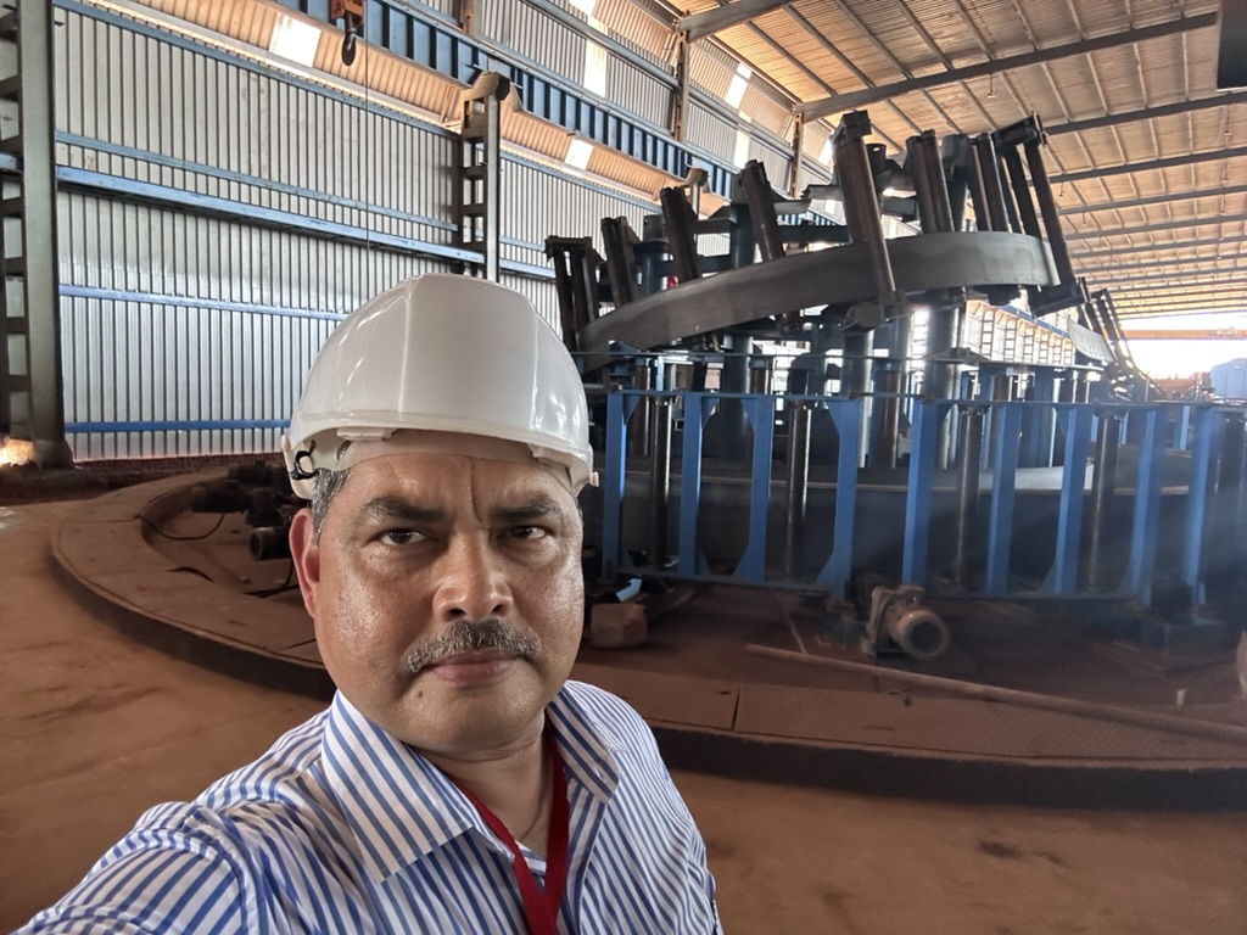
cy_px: 468
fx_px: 829
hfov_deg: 73.9
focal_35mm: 23
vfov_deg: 58.9
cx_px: 624
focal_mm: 2.69
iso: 320
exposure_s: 1/40
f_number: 1.9
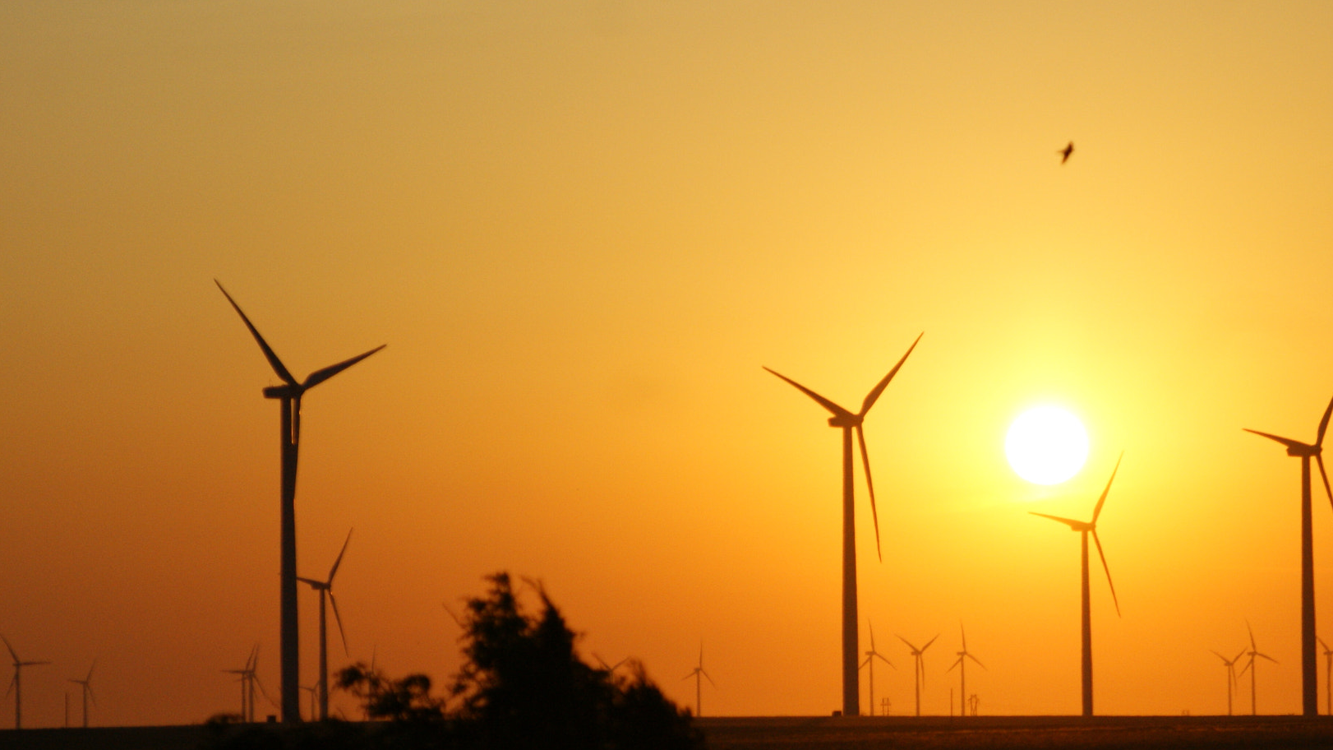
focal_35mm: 238
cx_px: 773
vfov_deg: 5.1
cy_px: 506
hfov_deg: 9.1
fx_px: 8411
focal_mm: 120
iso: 400
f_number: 5.6
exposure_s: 1/4000
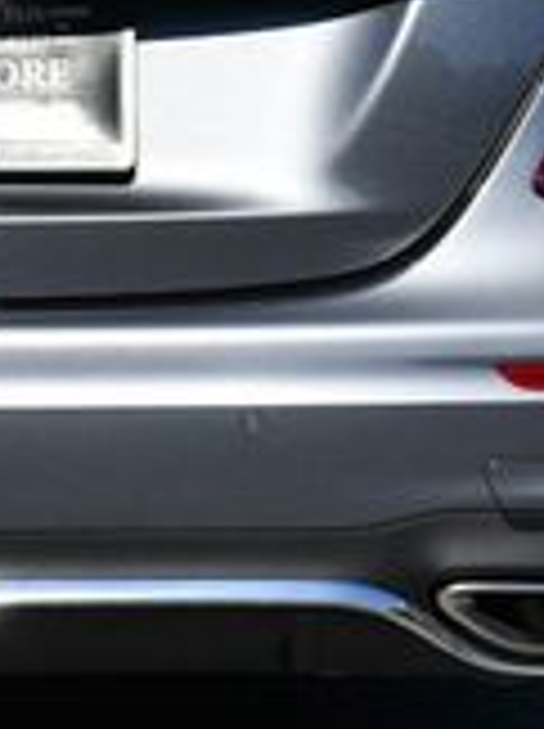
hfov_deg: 4.8
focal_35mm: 305
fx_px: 6408
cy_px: 158
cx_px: -63
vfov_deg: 6.5
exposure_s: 1/320
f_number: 9
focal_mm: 40
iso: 100
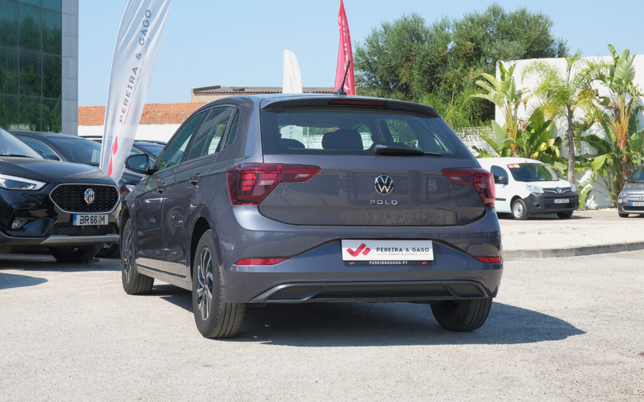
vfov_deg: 20.6
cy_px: 198
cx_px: 320
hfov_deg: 32.5
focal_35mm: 63
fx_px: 1106
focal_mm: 40.8
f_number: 9
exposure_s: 1/160
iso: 160
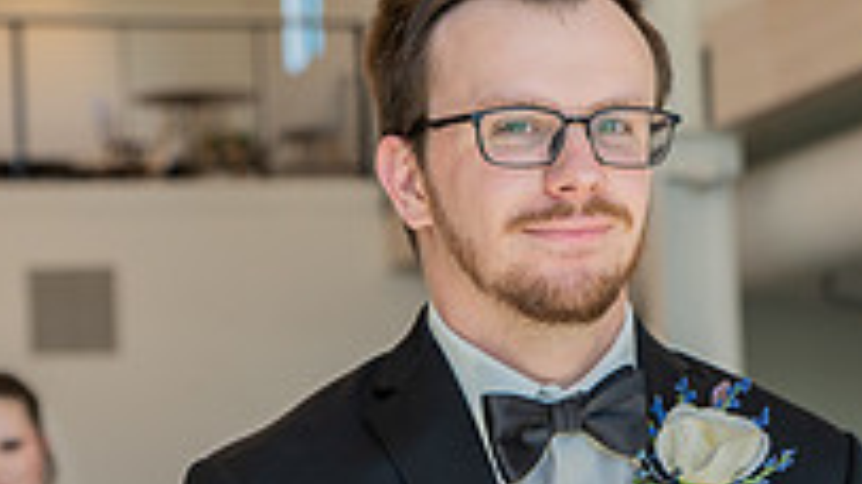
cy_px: 410
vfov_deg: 8.4
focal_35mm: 144
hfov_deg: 14.9
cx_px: 459
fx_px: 3290
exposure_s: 1/160
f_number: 3.2
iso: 320
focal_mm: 48
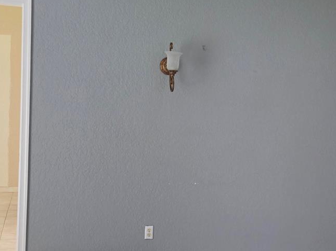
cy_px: 157
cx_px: 212
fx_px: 553
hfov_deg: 33.6
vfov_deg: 25.6
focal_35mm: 57
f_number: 1.4
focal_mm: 6.5
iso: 640
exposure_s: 1/240
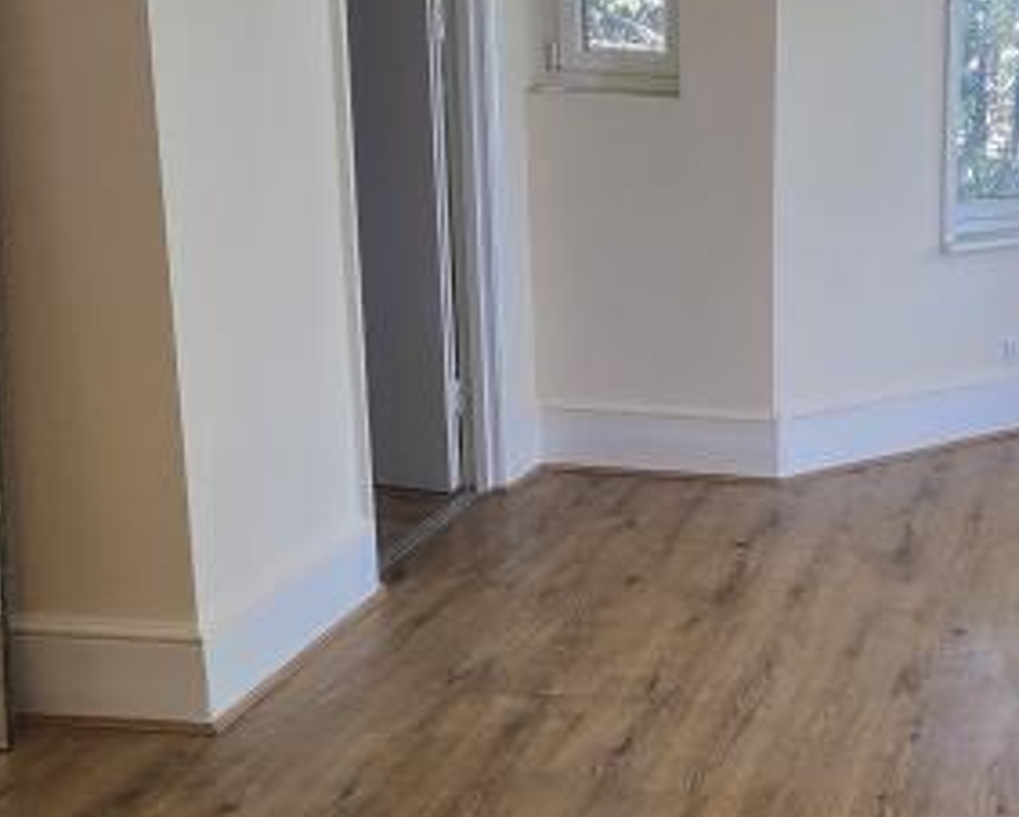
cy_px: 362
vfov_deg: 32.7
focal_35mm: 46
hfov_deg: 34.4
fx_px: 1388
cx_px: 1142
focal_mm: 2.2
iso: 100
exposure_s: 1/50
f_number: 2.2
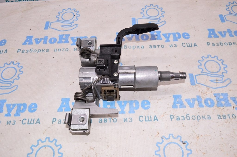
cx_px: 118
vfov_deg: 43.5
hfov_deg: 62.0
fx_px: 197
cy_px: 78
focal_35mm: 30
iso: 1600
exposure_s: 1/160
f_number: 8
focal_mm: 20
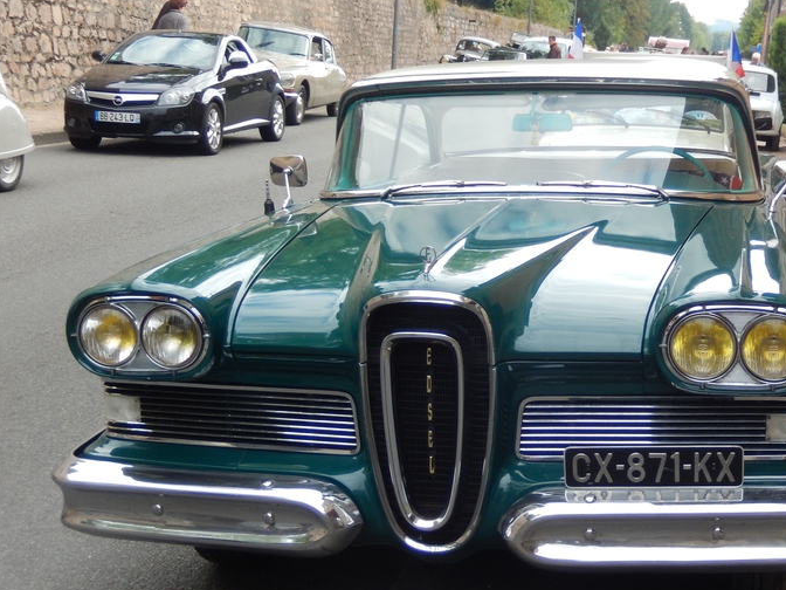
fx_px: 1385
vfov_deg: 24.0
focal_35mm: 61
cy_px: 371
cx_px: 525
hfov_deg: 31.4
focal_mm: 7.3
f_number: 4.2
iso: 220
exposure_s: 1/250
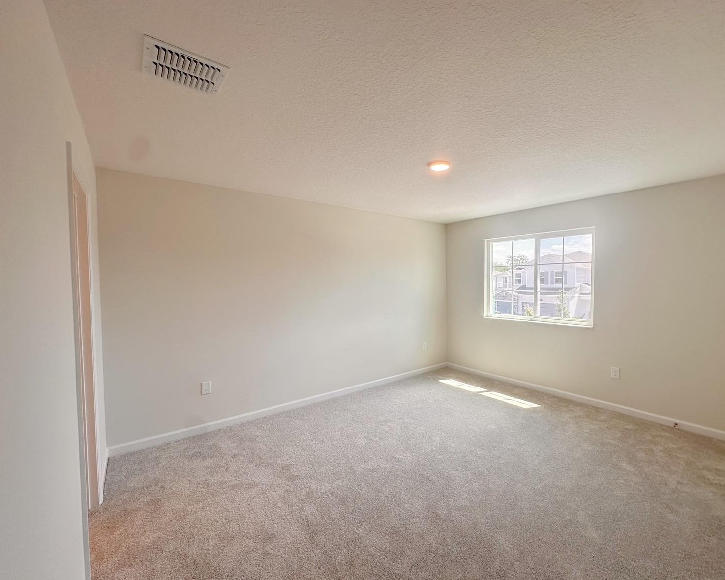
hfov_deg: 96.6
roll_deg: -0.4
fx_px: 322
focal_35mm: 15
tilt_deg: -1.5
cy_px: 294
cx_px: 395
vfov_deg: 84.0
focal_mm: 2.22
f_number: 2.2
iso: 40
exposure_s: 1/178
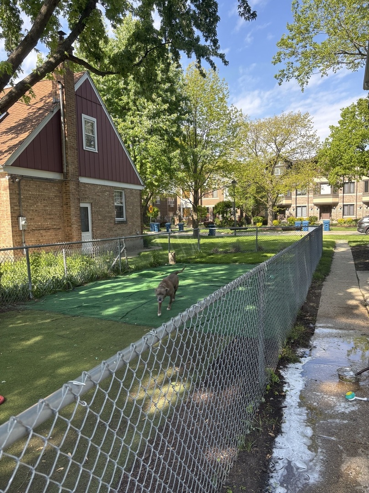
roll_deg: +0.8
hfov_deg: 53.1
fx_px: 370
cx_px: 184
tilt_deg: -4.9
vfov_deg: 67.3
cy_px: 246
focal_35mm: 26
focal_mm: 5.96
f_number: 1.6
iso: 50
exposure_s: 1/851
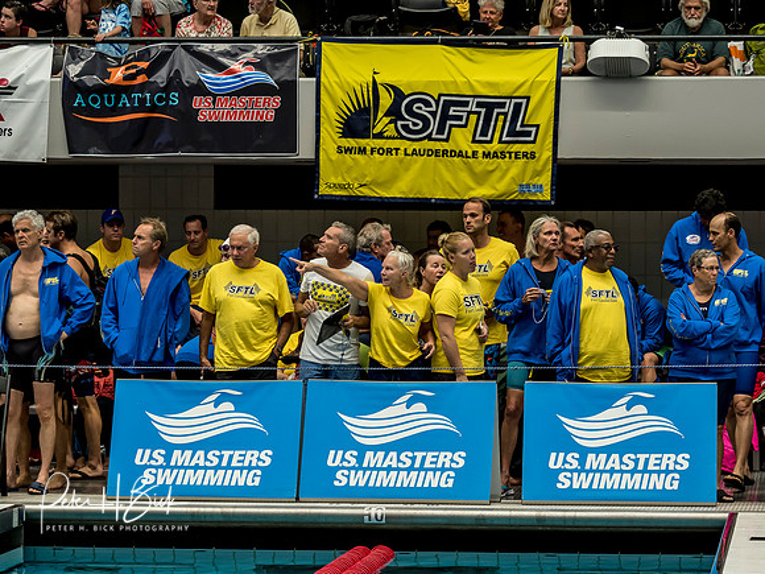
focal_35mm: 166
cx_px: 382
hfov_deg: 11.9
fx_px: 3661
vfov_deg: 9.0
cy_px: 287
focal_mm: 79
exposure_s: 1/400
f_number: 2.8
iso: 1250
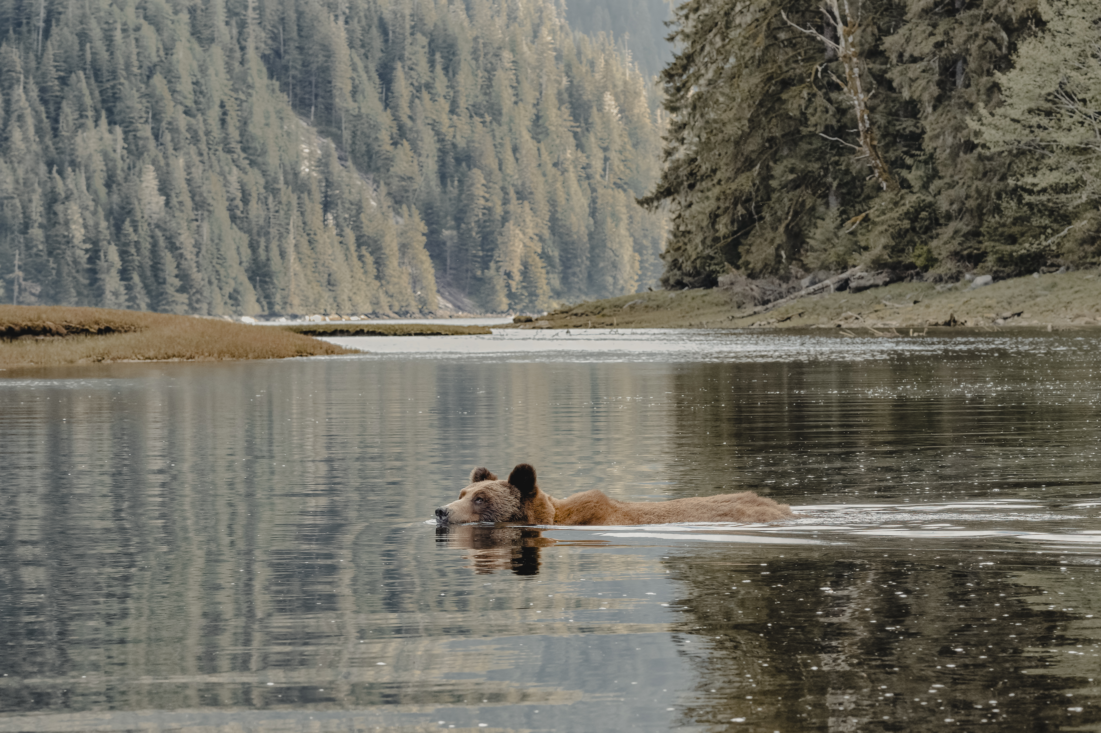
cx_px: 550
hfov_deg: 13.7
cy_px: 366
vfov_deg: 9.1
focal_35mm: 150
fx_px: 4586
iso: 1250
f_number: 10
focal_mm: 100
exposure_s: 1/200
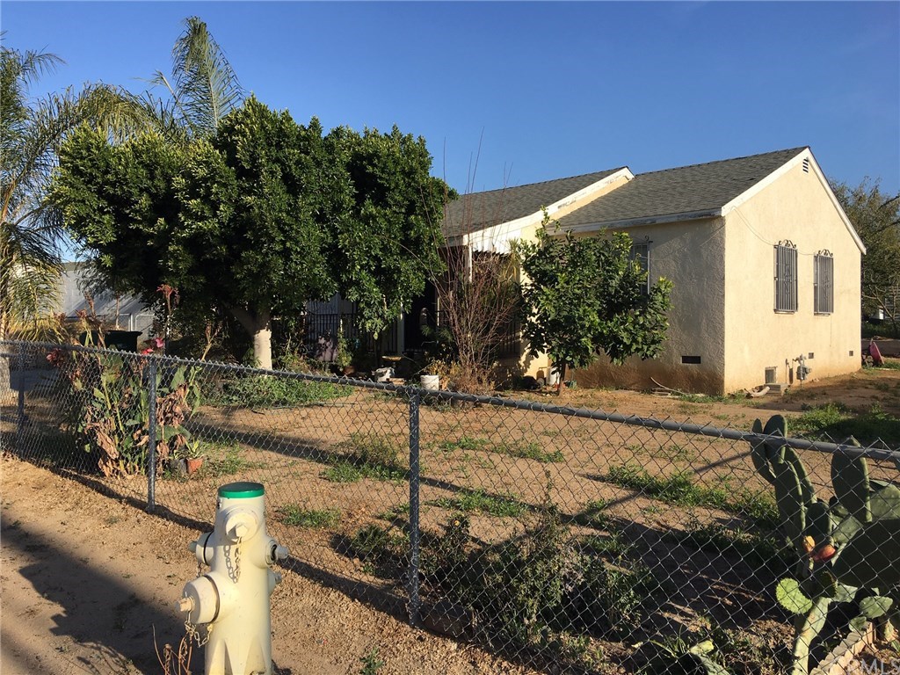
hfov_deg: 61.7
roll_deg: +0.9
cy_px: 338
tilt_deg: +0.6
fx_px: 754
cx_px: 450
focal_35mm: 29
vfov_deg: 48.2
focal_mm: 4.15
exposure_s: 1/1425
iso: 25
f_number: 2.2
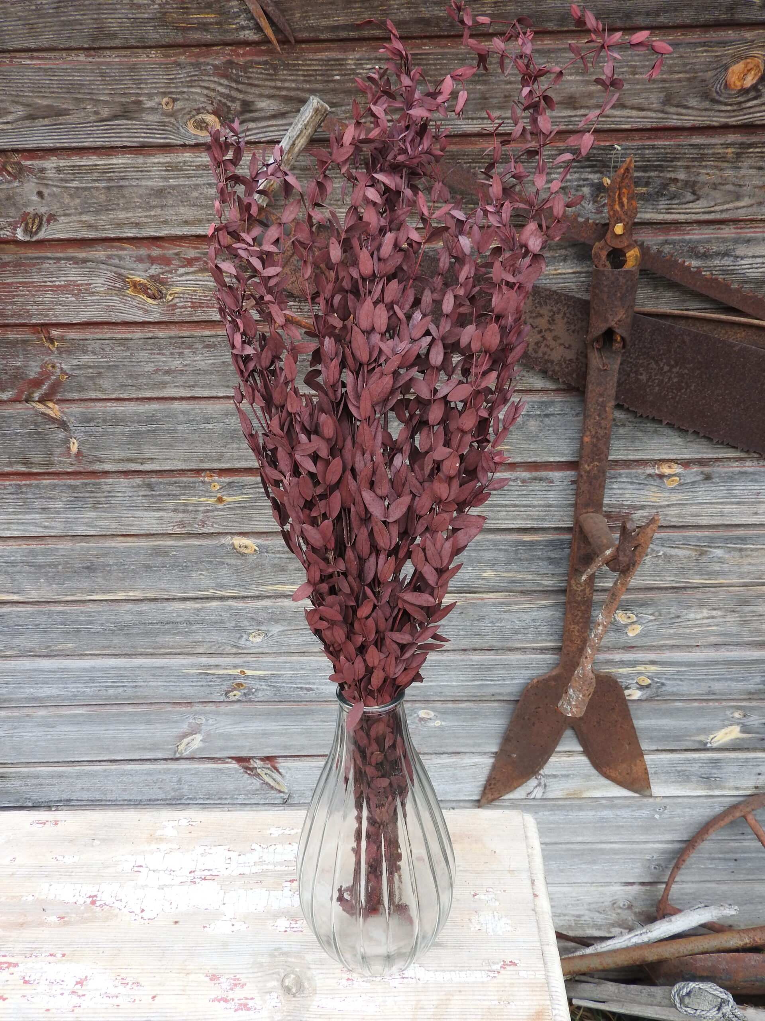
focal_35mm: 30
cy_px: 510
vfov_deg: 60.0
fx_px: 884
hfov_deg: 46.8
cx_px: 382
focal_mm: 5.4
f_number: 3.5
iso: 100
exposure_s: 1/60
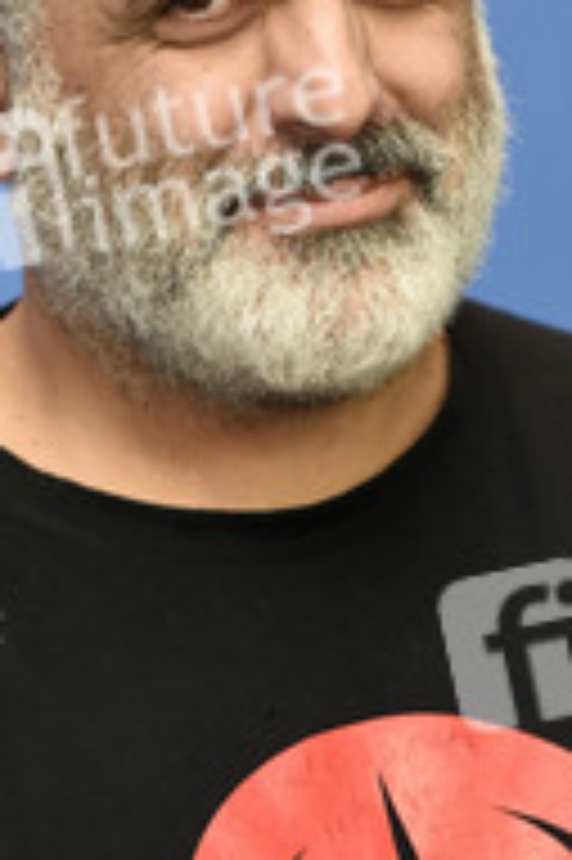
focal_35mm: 408
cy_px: 401
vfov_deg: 5.1
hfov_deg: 3.4
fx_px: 9741
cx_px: 261
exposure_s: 1/400
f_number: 3.2
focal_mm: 130
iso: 640
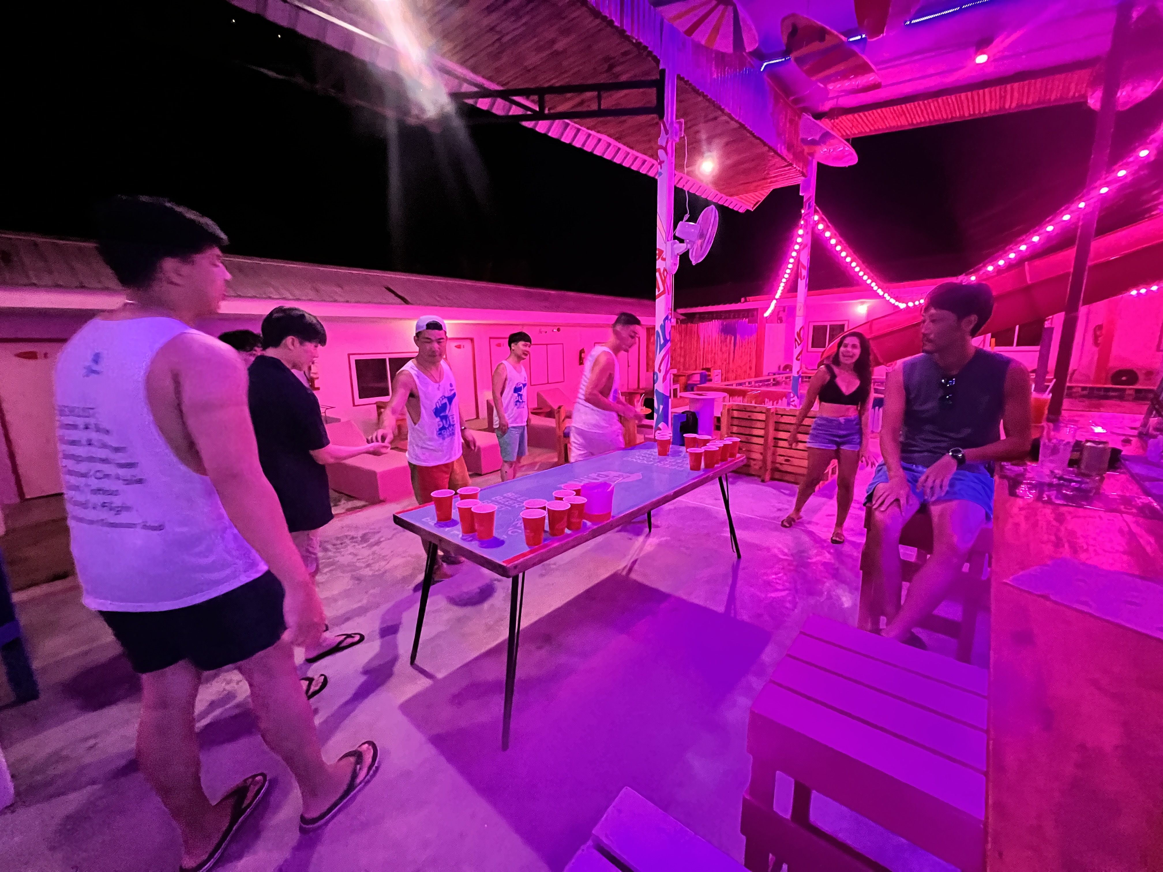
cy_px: 436
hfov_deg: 106.2
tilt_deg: -9.7
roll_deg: +1.5
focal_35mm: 13
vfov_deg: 89.9
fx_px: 437
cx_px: 582
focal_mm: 1.57
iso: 1000
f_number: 1.8
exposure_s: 1/34
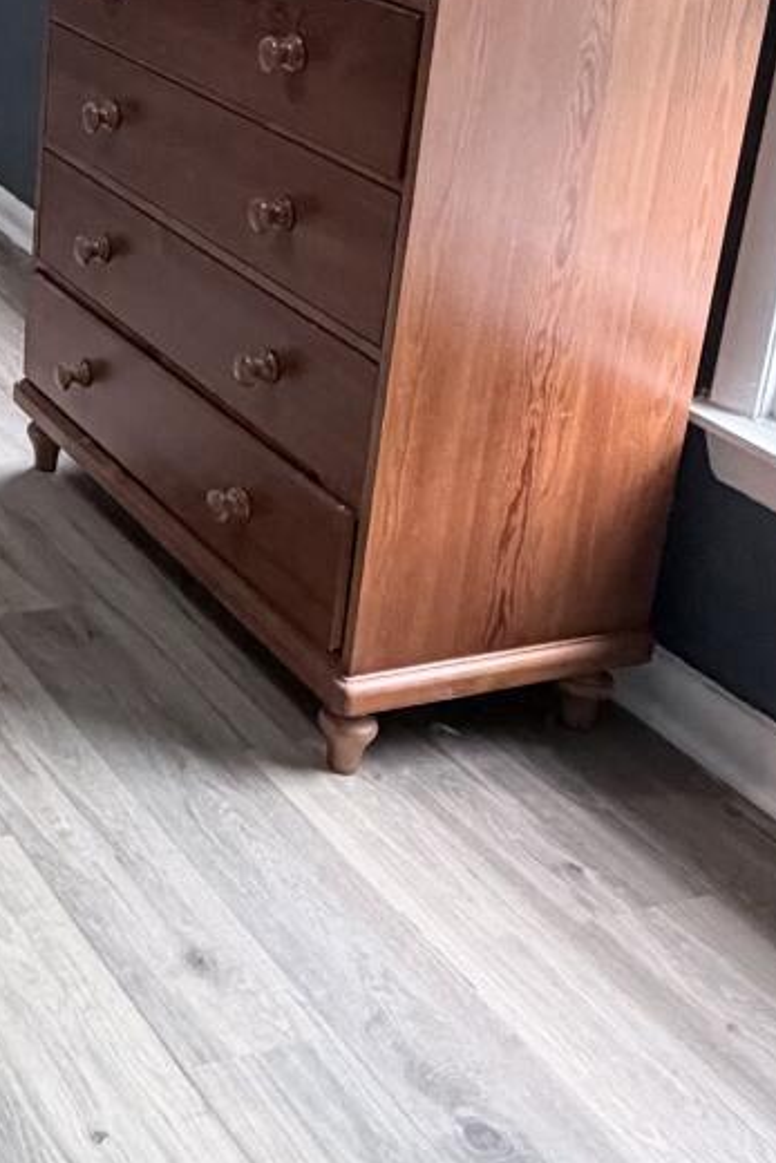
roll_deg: +0.0
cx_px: -411
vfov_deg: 34.3
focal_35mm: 56
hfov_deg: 20.5
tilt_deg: -19.1
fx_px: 1809
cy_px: 201
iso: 250
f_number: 2.2
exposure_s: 1/60
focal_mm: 2.22
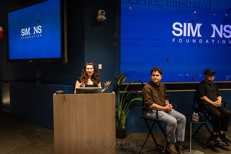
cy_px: 77
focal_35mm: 31
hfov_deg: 59.6
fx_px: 202
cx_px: 115
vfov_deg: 41.8
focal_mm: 31
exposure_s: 1/320
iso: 6400
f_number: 3.5
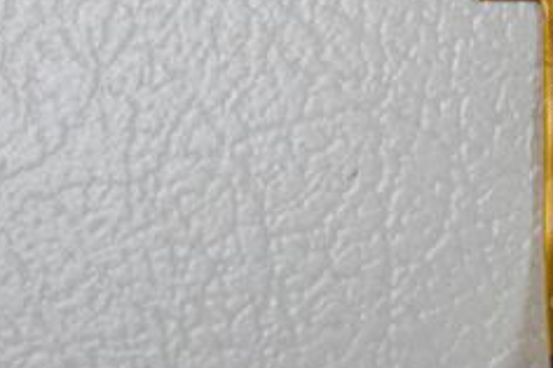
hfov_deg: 9.5
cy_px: -157
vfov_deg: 6.4
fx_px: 3270
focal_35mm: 213
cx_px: 710
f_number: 5.3
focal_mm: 46
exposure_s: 1/100
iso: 640
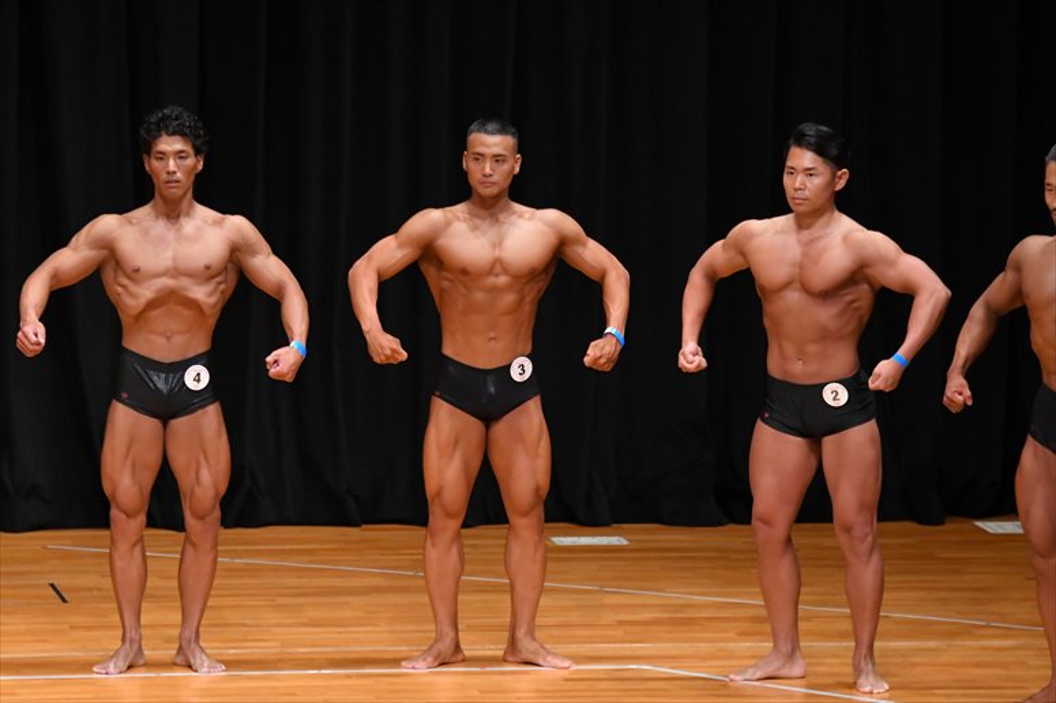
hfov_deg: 7.6
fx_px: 7916
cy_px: 352
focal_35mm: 270
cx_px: 528
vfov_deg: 5.1
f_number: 5.6
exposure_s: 1/400
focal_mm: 180
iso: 4000
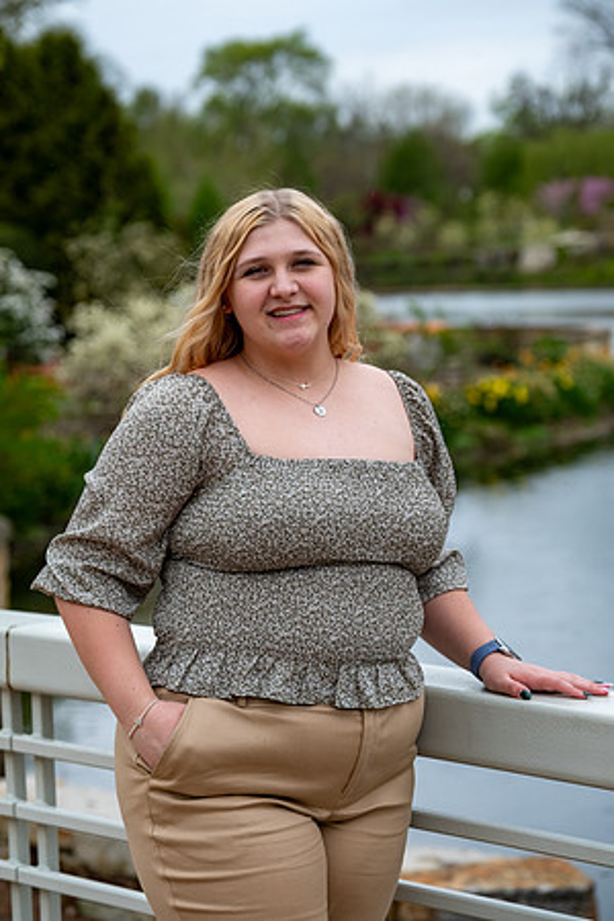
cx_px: 307
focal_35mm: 112
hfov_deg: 12.2
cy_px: 460
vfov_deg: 18.3
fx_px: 2865
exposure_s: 1/500
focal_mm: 74.4
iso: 250
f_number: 4
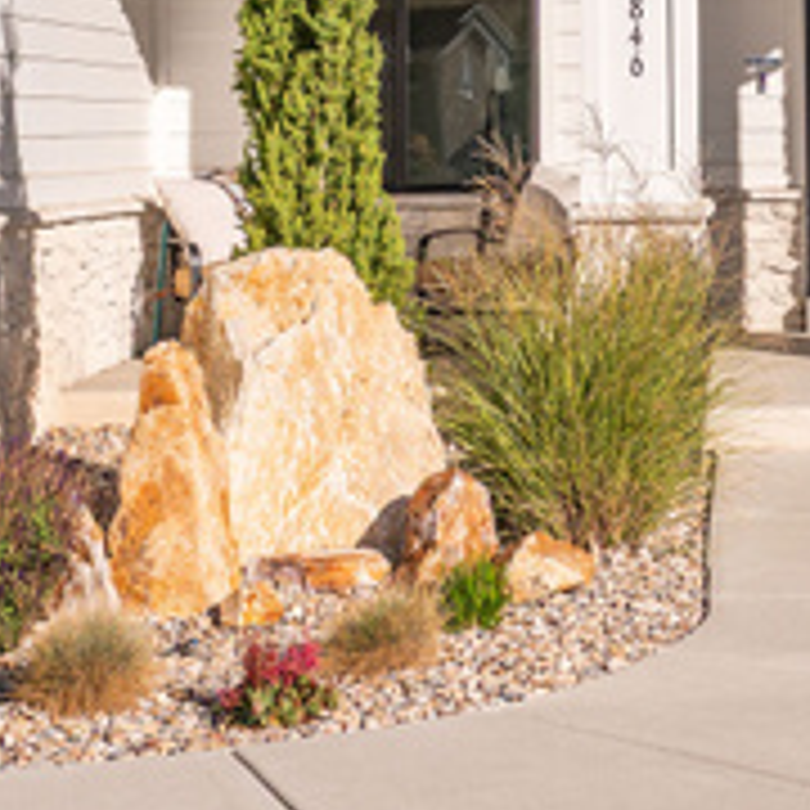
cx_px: 796
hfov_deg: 16.1
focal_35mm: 106
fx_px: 2806
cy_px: -58
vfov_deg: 16.0
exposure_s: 1/1250
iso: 100
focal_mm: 35
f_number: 5
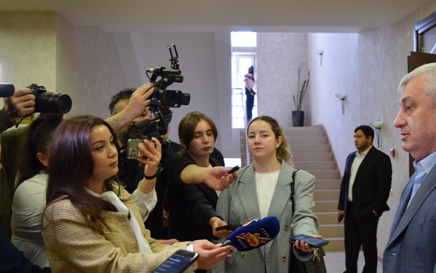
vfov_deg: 28.0
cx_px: 271
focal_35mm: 46
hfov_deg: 43.2
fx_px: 547
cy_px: 146
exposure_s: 1/60
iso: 800
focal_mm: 22
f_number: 4
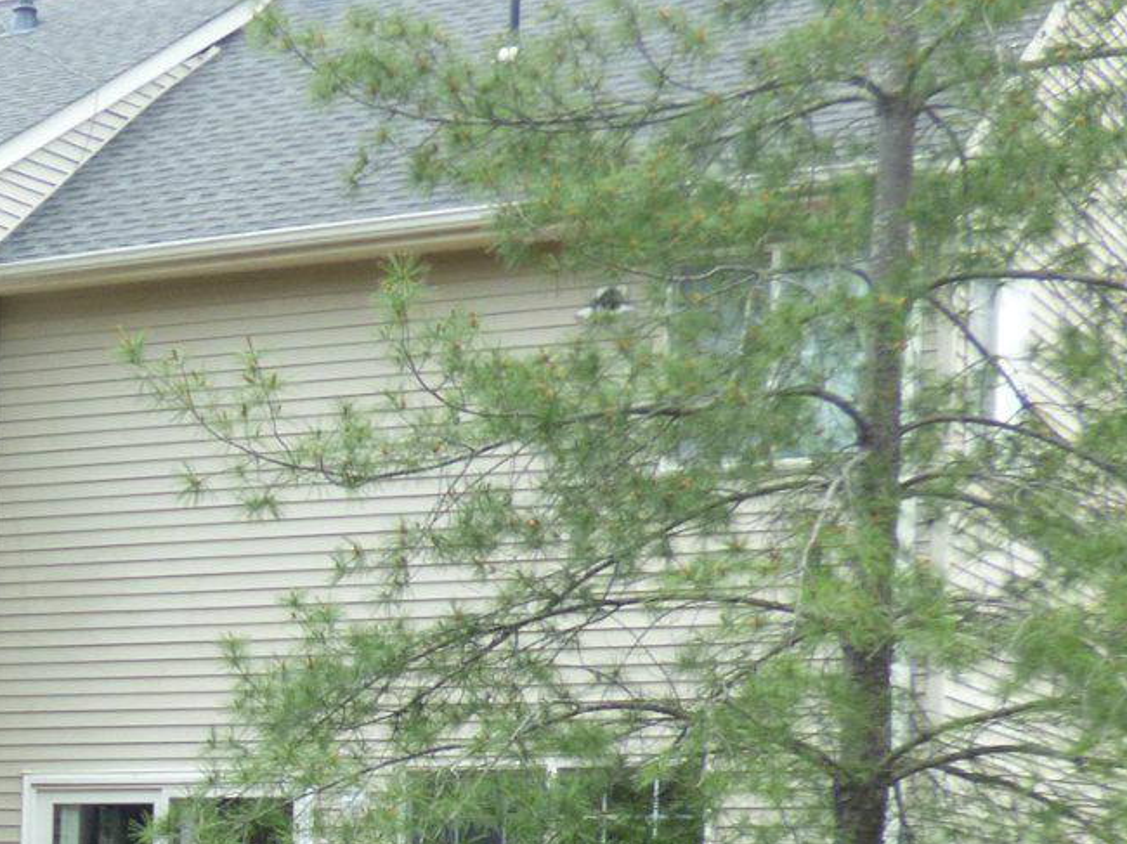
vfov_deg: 13.8
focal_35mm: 104
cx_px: -425
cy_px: 1019
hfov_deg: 17.5
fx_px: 3385
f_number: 3.4
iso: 100
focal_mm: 5.78
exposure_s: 1/80
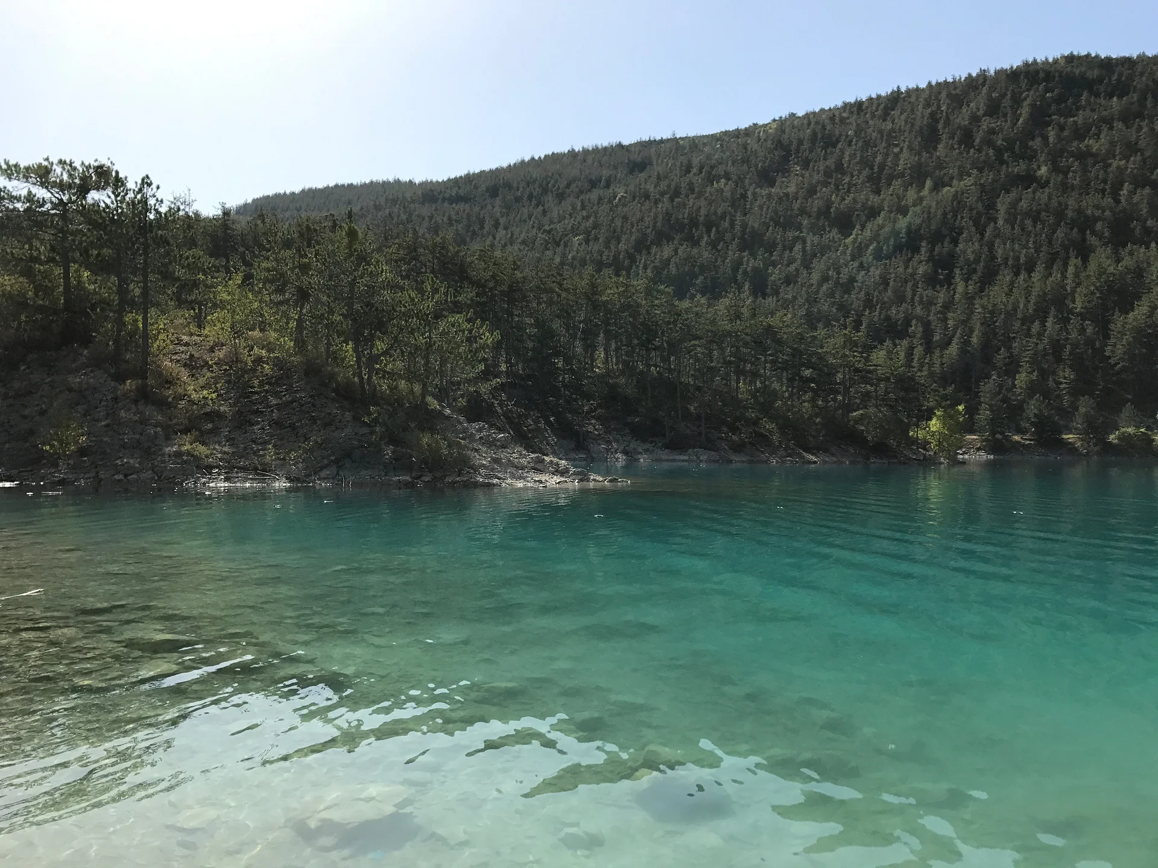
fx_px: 937
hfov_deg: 63.4
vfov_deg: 49.7
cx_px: 579
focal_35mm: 28
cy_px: 434
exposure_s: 1/2398
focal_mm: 3.99
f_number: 1.8
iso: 20
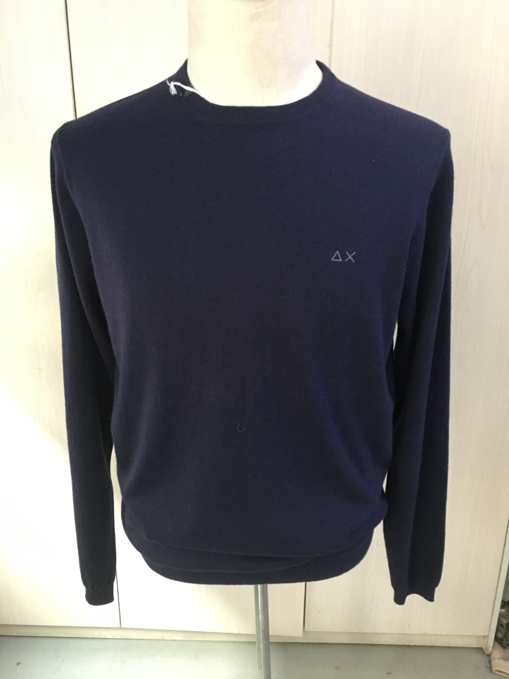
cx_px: 254
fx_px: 569
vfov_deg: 61.7
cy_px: 340
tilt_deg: -17.8
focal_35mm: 29
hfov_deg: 48.2
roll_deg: +0.1
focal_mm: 4.15
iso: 160
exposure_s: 1/8
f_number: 2.2
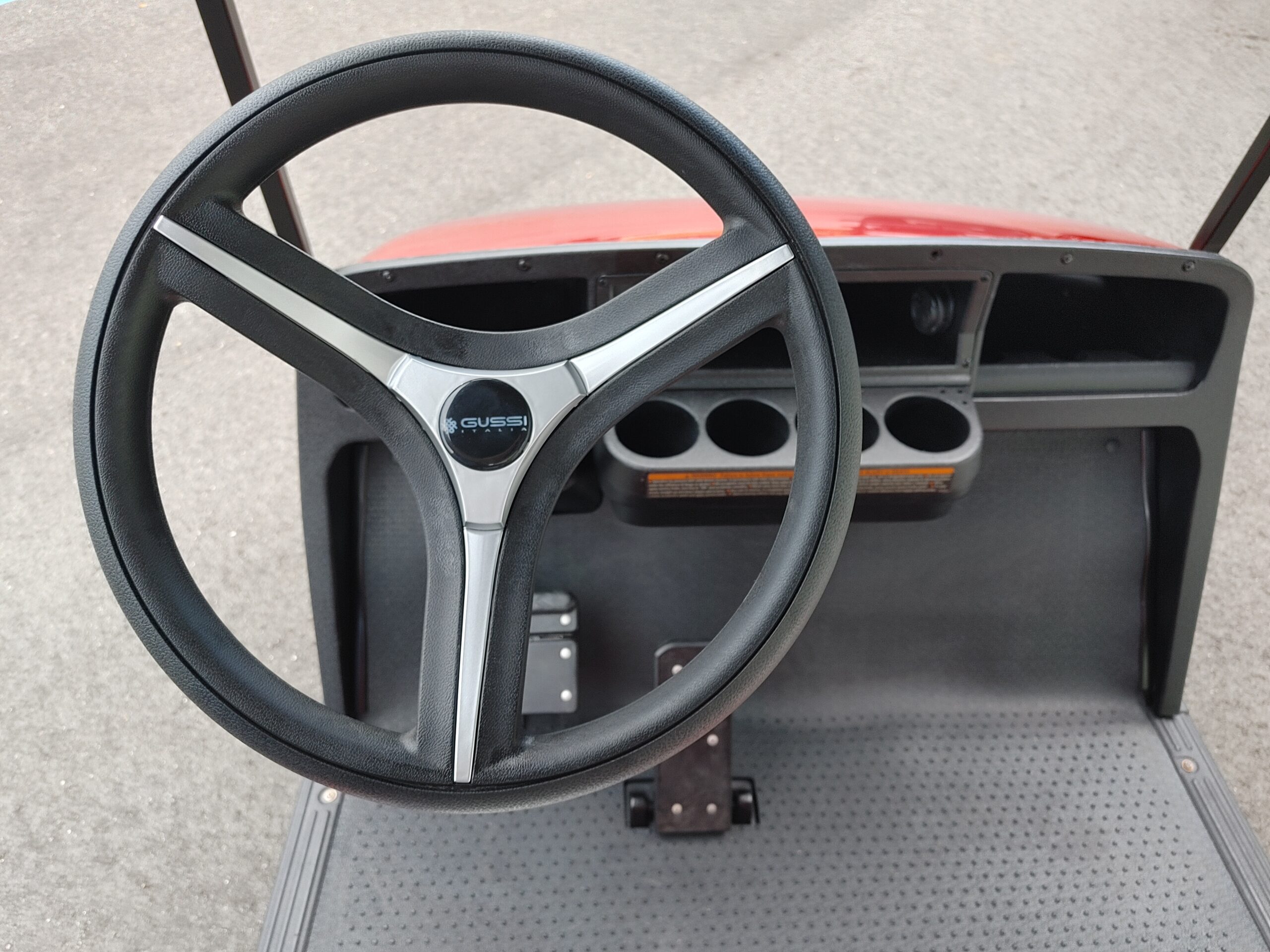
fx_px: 954
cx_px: 635
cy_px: 476
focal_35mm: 26
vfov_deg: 53.1
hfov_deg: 67.3
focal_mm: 4.81
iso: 50
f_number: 1.8
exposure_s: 1/120
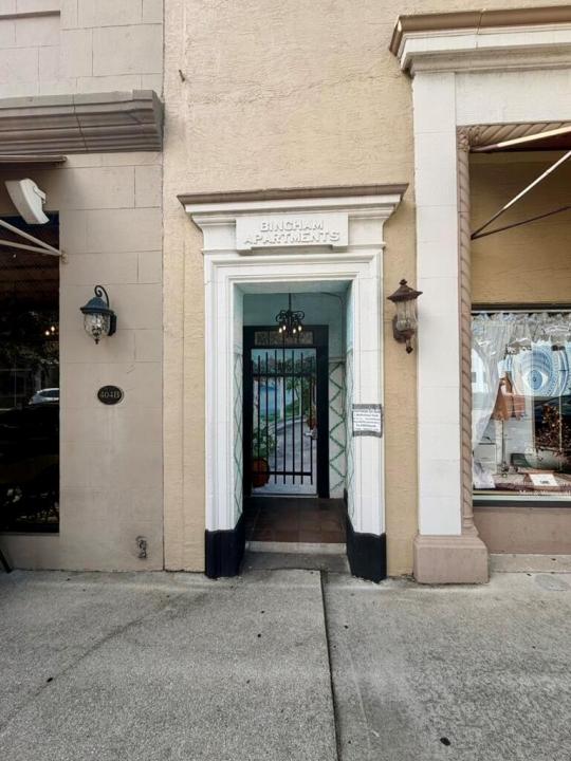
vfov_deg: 102.1
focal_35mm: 14
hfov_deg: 85.7
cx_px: 286
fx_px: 308
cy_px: 380
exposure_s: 1/502
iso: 50
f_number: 2.2
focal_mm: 2.22
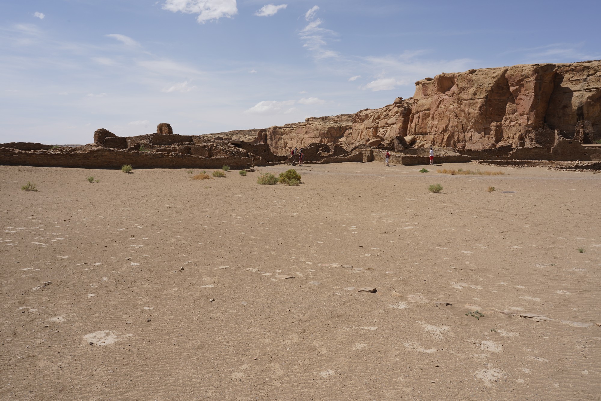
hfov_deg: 61.9
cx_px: 300
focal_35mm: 30
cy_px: 200
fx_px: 501
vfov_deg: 43.6
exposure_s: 1/100
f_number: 18
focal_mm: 30
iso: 100
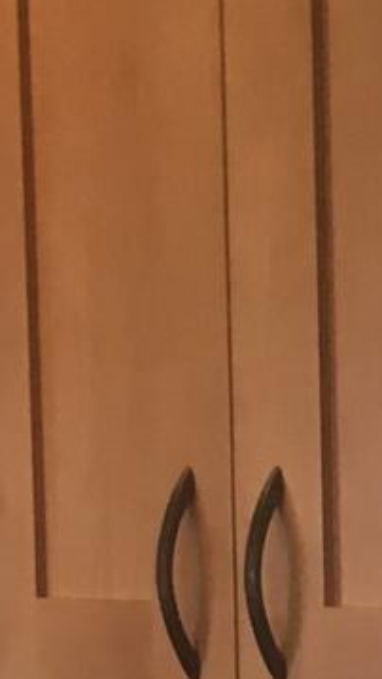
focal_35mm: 176
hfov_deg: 6.0
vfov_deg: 11.4
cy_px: 1190
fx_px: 3169
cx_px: 1403
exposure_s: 1/30
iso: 50
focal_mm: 4.15
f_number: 2.2
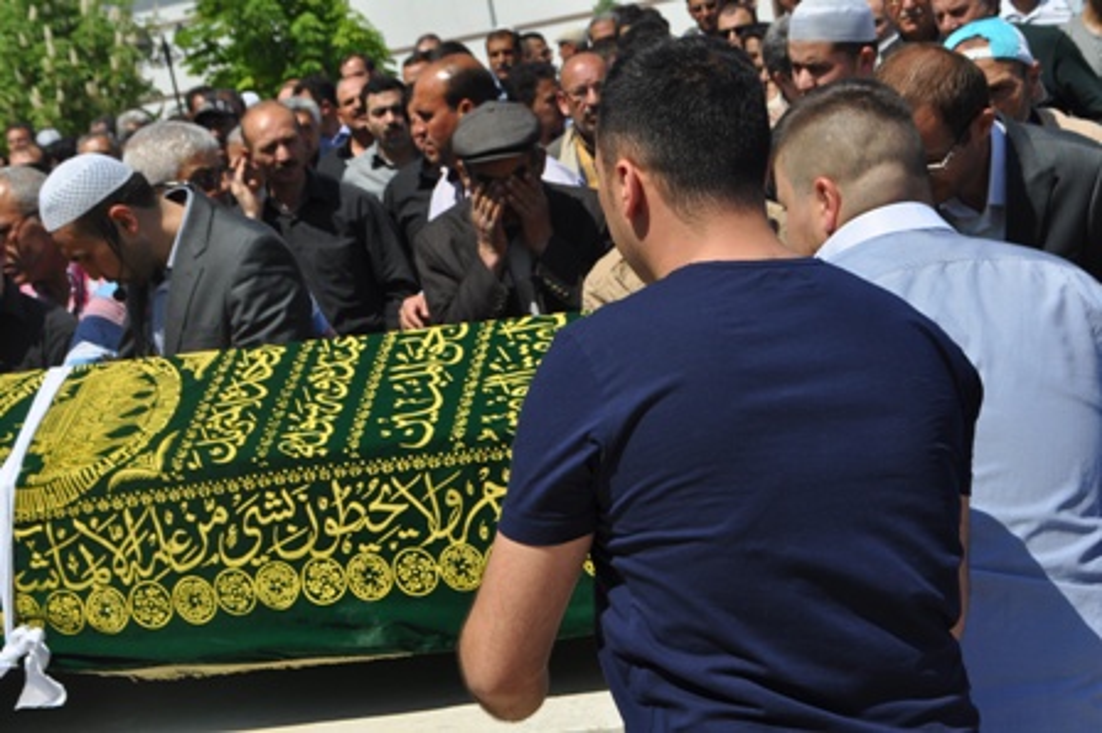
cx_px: 551
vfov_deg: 22.6
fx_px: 1835
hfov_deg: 33.4
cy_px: 366
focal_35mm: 60
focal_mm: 40
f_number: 11
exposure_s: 1/500
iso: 200
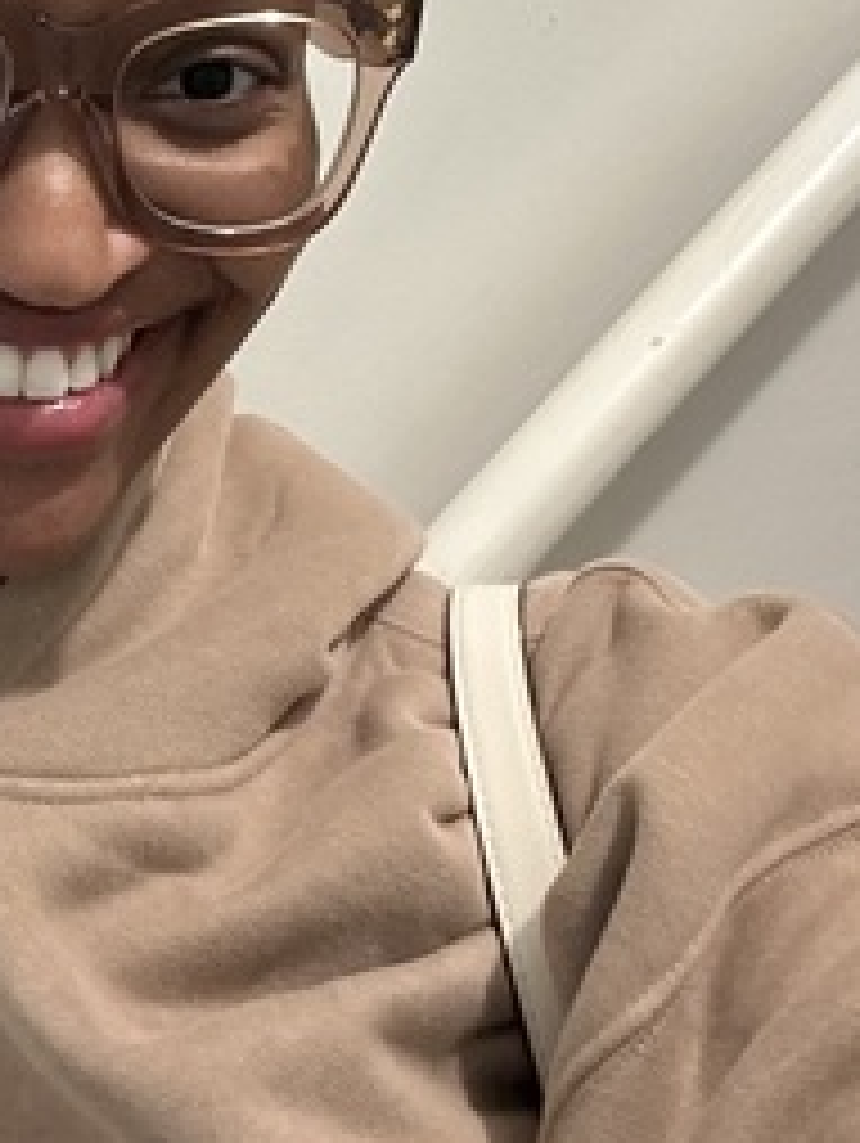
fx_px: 1951
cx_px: 34
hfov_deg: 23.9
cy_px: 220
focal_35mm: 59
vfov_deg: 31.8
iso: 640
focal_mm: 2.69
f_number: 1.9
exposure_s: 1/15
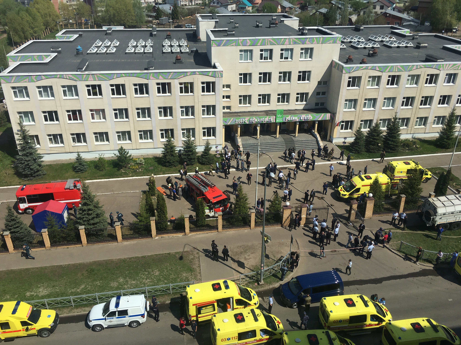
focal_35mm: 29
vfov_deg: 48.2
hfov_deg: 61.7
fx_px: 386
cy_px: 172
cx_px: 230
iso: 25
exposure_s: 1/2198
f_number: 2.2
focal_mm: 4.15
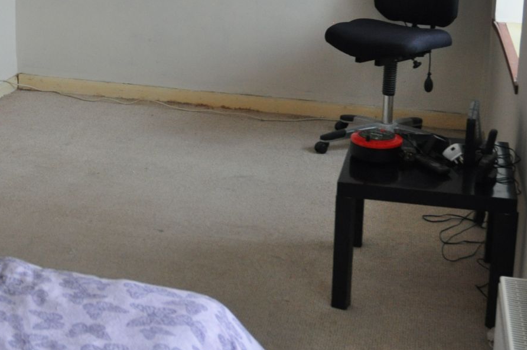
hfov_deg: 31.4
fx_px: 906
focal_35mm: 62
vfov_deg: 21.0
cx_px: 87
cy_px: -17
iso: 800
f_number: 4
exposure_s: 1/60
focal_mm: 18
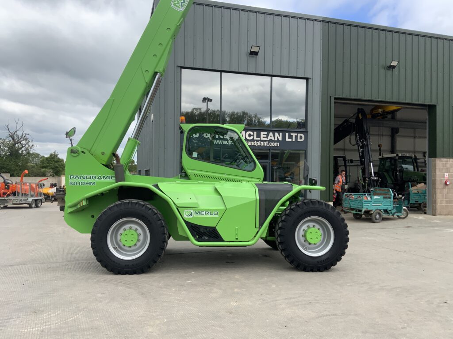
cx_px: 226
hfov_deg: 61.7
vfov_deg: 48.2
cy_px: 170
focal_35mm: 29
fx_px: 380
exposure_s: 1/962
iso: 16
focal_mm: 3
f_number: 1.8
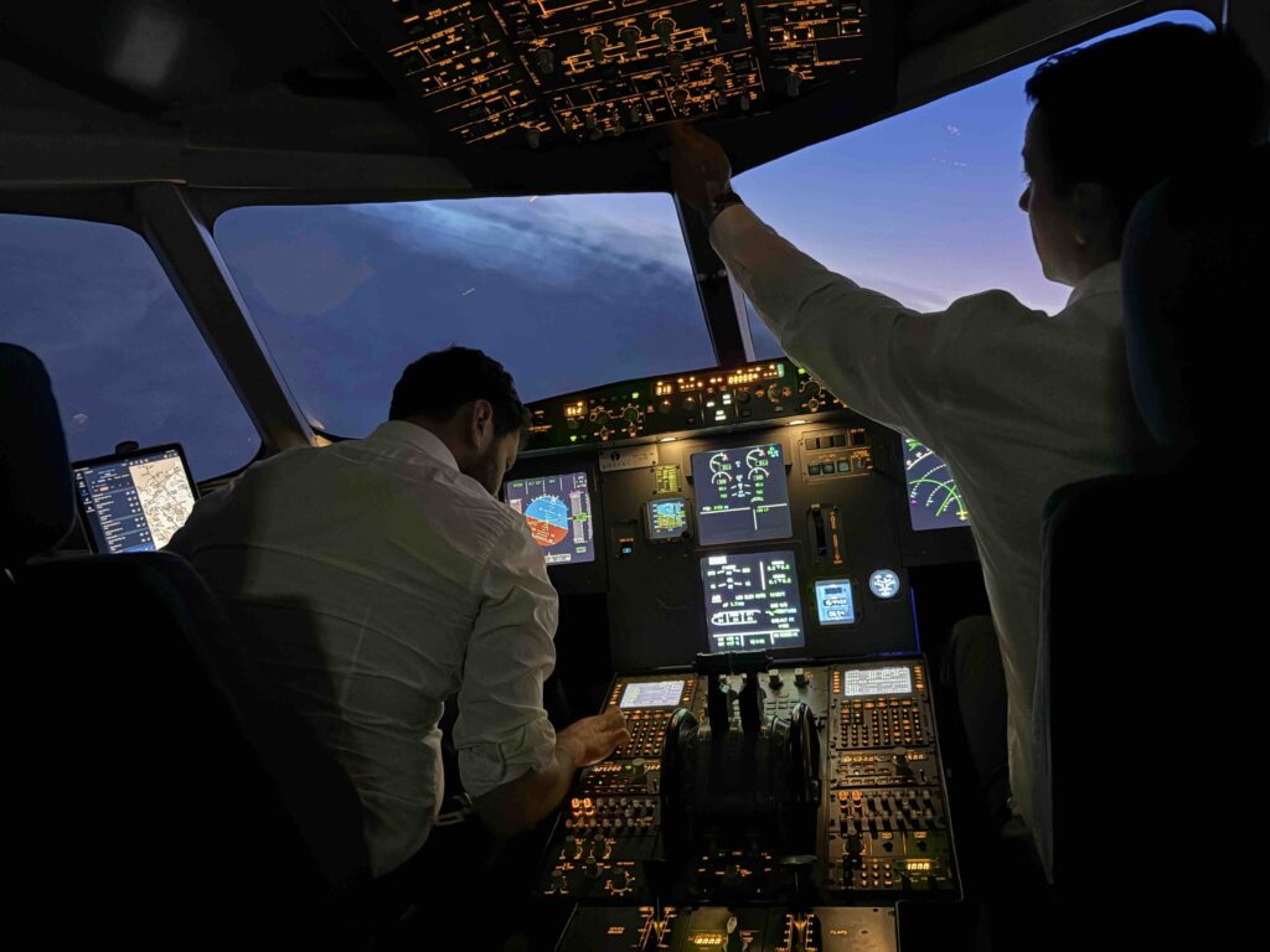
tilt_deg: -7.8
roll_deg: +9.8
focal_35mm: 26
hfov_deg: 67.3
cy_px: 476
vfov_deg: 53.1
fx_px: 954
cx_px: 635
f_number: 1.6
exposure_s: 1/15
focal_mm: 5.96
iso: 1000
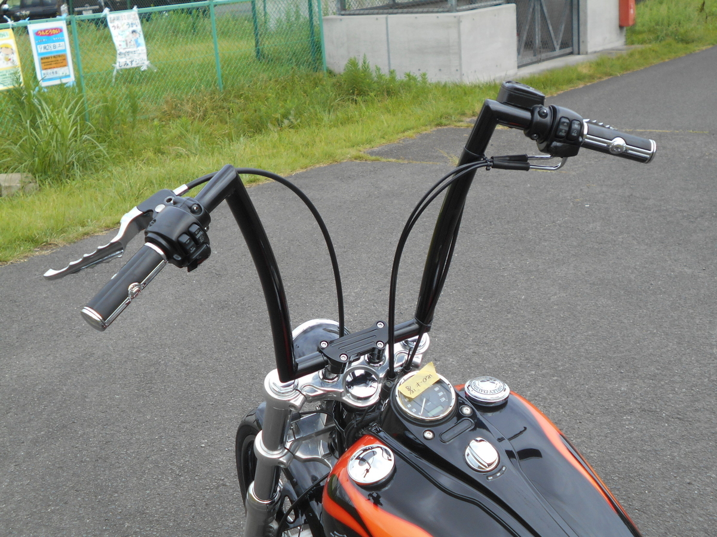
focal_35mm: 50
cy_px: 268
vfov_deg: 29.1
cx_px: 358
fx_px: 1036
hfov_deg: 38.2
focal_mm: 8.8
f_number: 4.5
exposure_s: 1/250
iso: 80
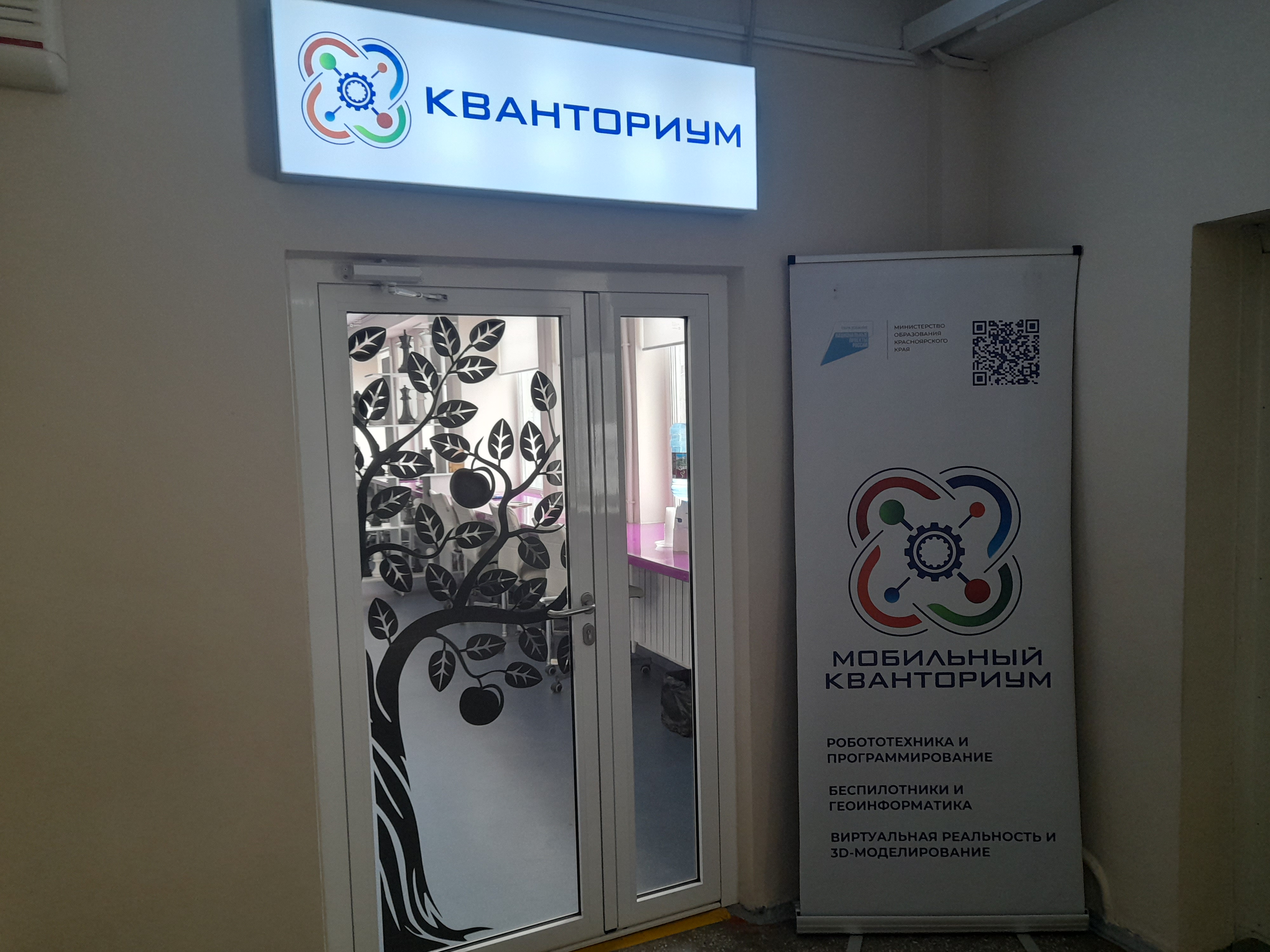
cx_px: 635
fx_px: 917
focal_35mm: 25
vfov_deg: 54.9
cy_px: 476
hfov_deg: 69.4
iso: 320
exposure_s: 1/60
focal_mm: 4.6
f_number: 2
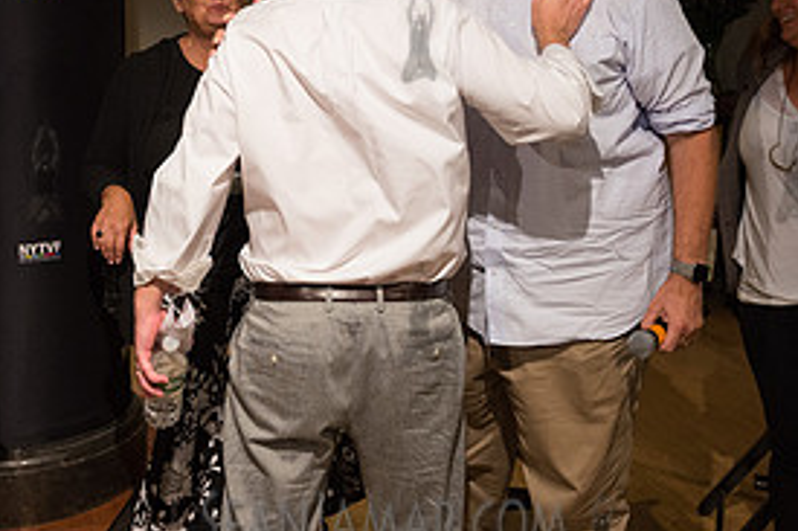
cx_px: 418
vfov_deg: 23.0
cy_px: 30
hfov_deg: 35.1
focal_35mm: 57
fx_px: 1263
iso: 2500
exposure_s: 1/500
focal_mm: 27
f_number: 4
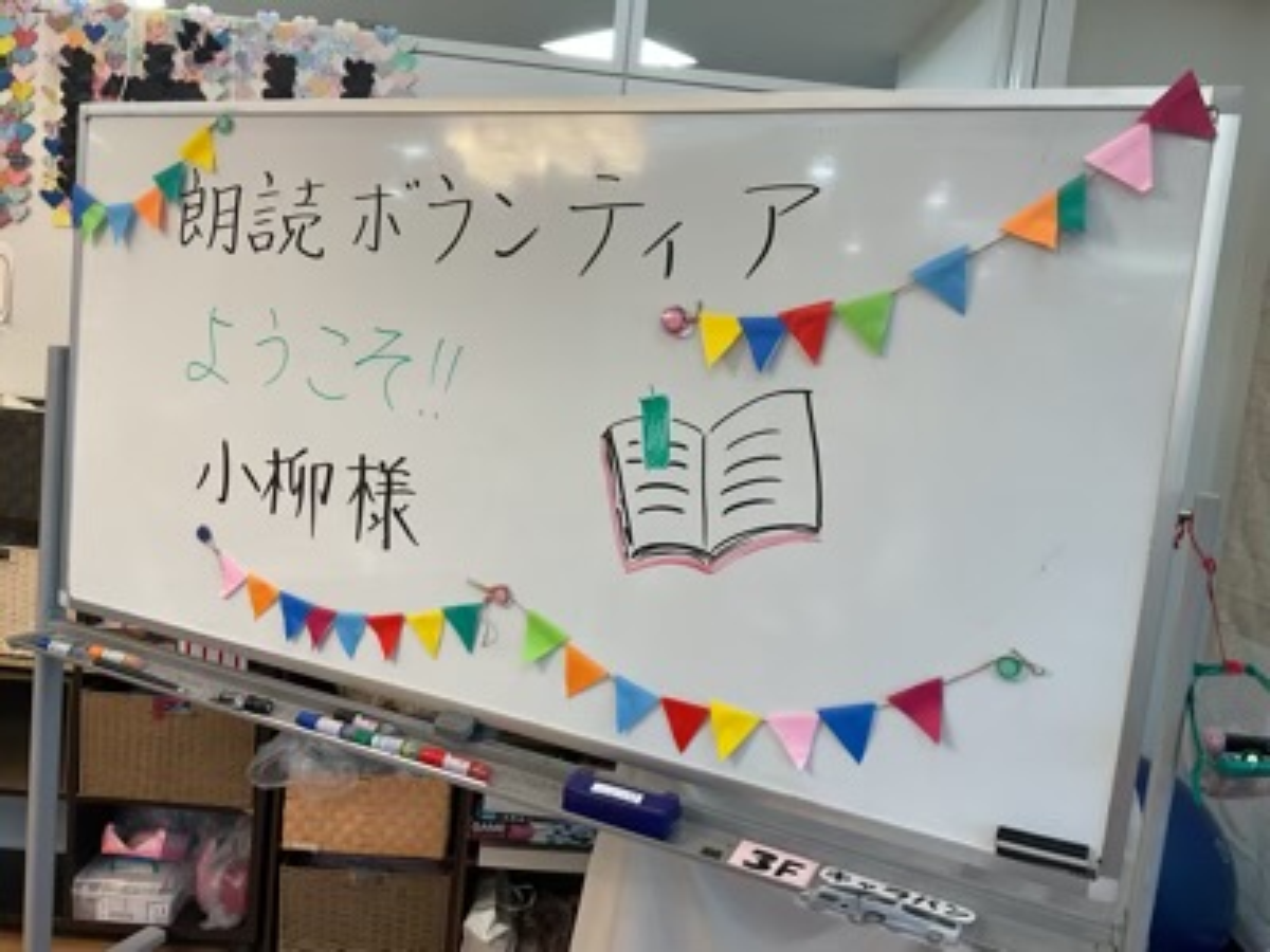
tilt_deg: -7.0
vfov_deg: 48.2
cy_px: 476
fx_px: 1064
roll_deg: -5.4
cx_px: 635
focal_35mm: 29
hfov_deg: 61.7
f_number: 1.8
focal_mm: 3
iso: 64
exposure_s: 1/100
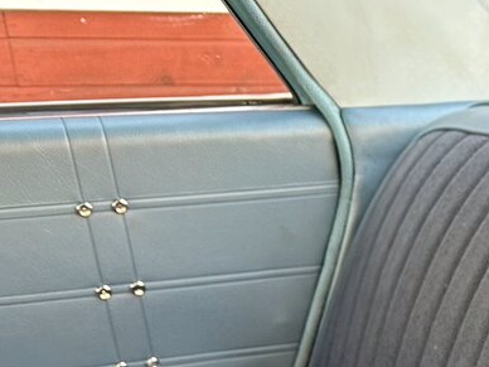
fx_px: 1342
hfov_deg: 17.7
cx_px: 808
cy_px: 671
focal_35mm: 95
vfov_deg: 13.8
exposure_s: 1/121
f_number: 1.78
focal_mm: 6.86
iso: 80
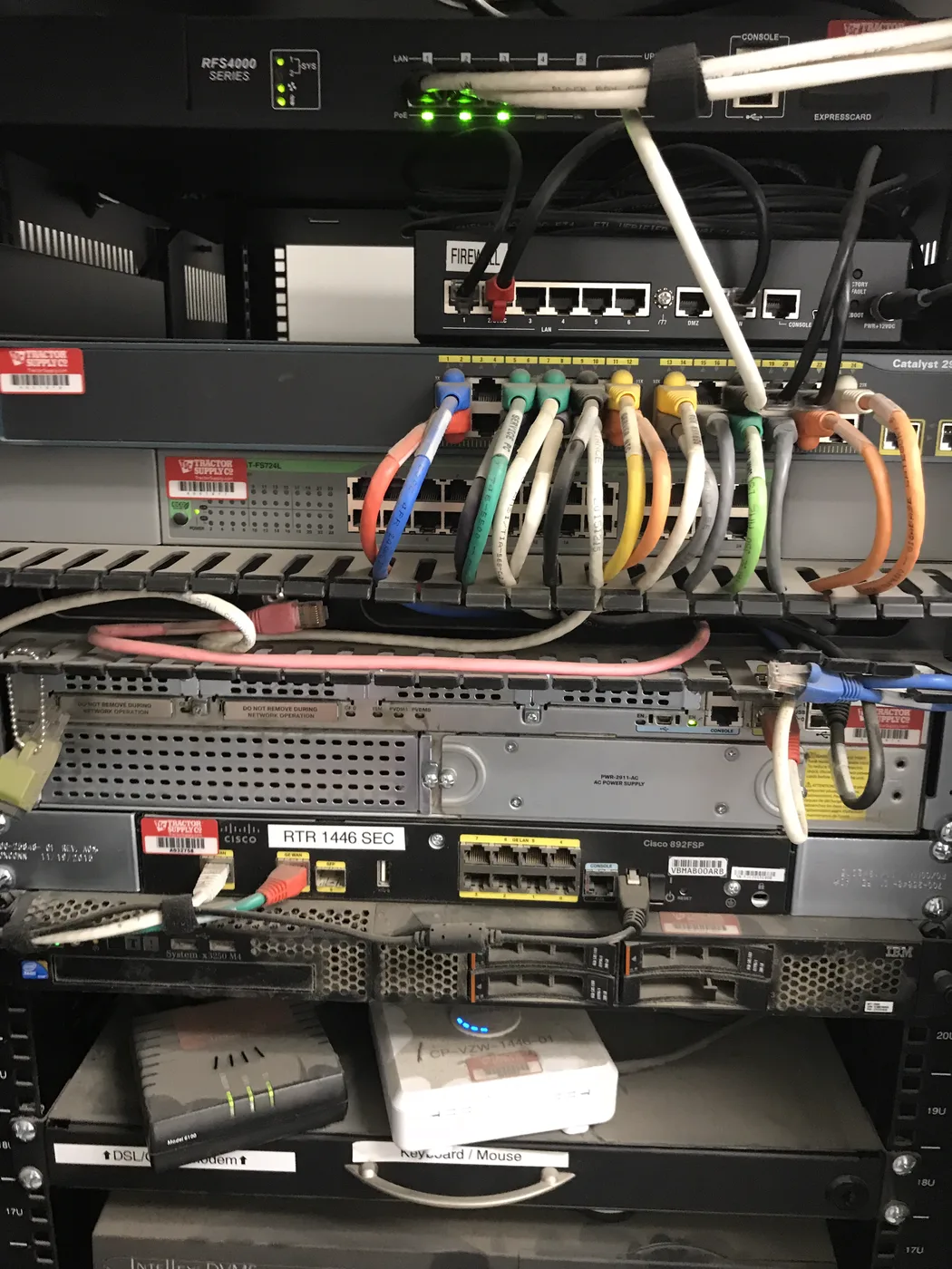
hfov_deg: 49.7
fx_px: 1027
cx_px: 476
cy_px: 634
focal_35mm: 28
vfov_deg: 63.4
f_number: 1.8
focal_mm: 3.99
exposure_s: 1/13
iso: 100
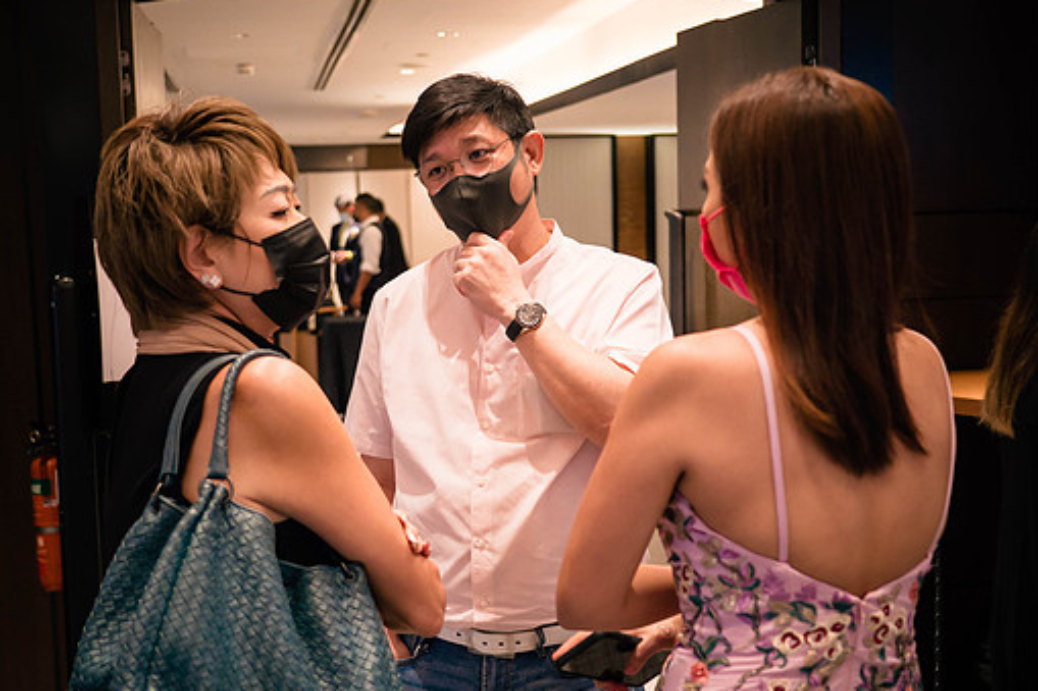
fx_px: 1470
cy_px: 366
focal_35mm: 51
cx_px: 494
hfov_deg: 38.9
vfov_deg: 26.5
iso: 1250
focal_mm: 21
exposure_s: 1/125
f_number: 1.7
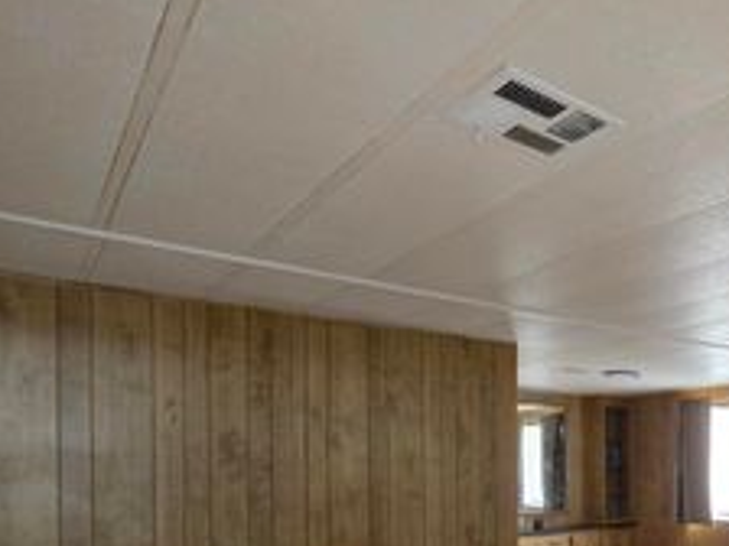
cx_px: 758
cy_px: 470
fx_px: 611
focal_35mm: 29
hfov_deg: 48.4
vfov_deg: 44.7
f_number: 1.9
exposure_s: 1/60
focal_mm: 2.2
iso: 500
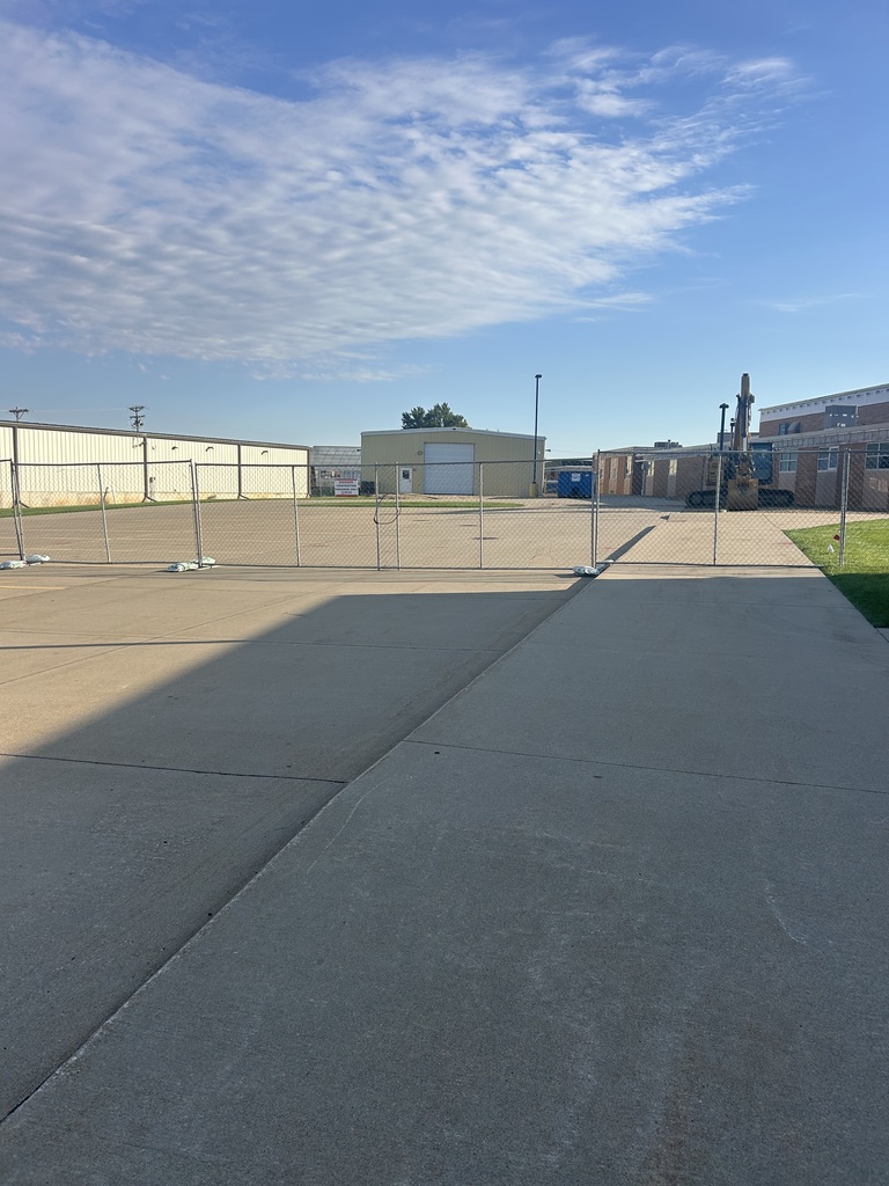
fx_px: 890
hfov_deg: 53.1
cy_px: 593
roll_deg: -1.8
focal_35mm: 26
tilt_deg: -6.7
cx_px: 444
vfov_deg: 67.3
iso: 50
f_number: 1.5
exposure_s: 1/3831
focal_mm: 5.7
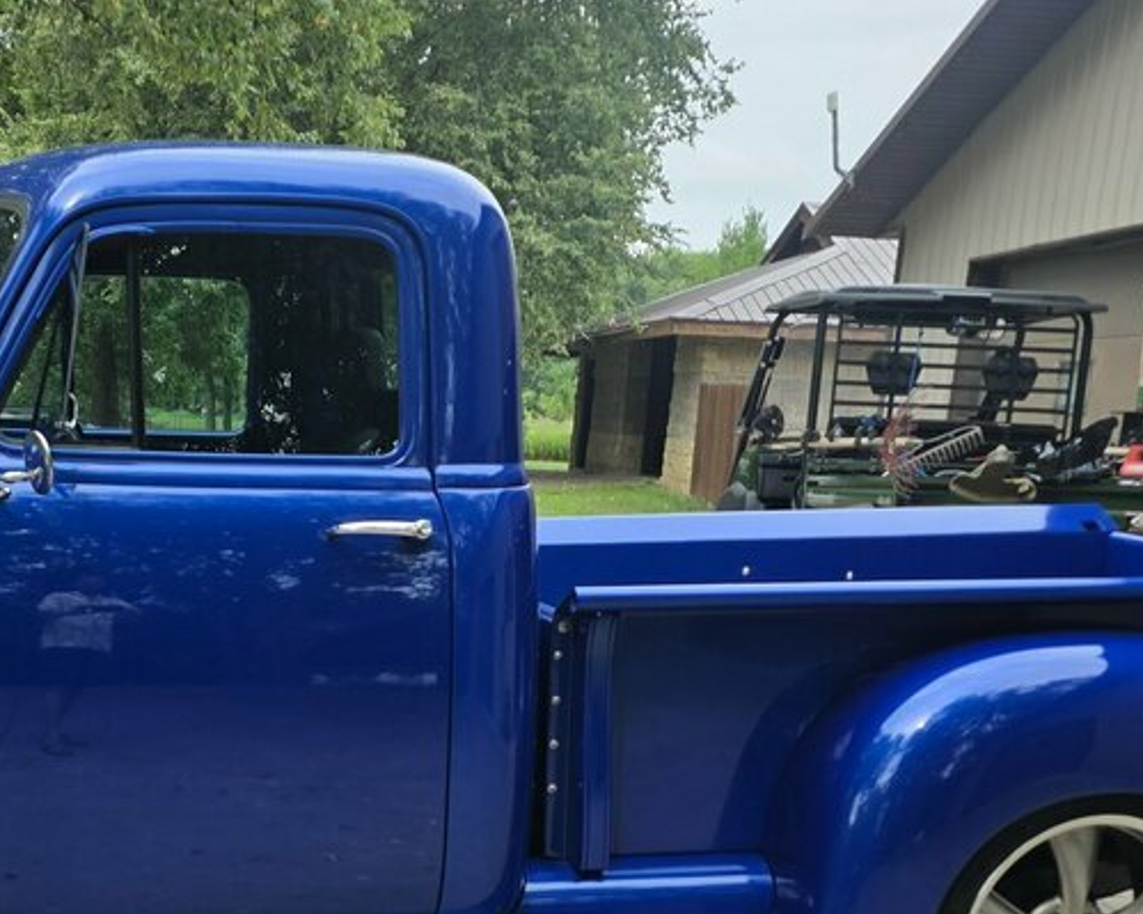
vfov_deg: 27.3
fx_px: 1826
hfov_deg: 33.8
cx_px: 247
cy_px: 774
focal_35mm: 54
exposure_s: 1/2175
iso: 80
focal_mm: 6.3
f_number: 1.7
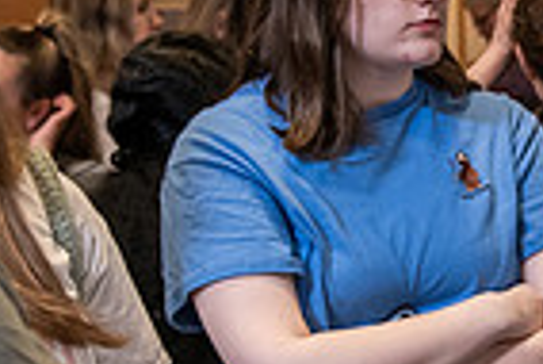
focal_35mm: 171
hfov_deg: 11.4
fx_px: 2582
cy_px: 239
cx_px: 864
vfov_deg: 8.0
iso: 1250
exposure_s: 1/200
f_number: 3.5
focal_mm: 42
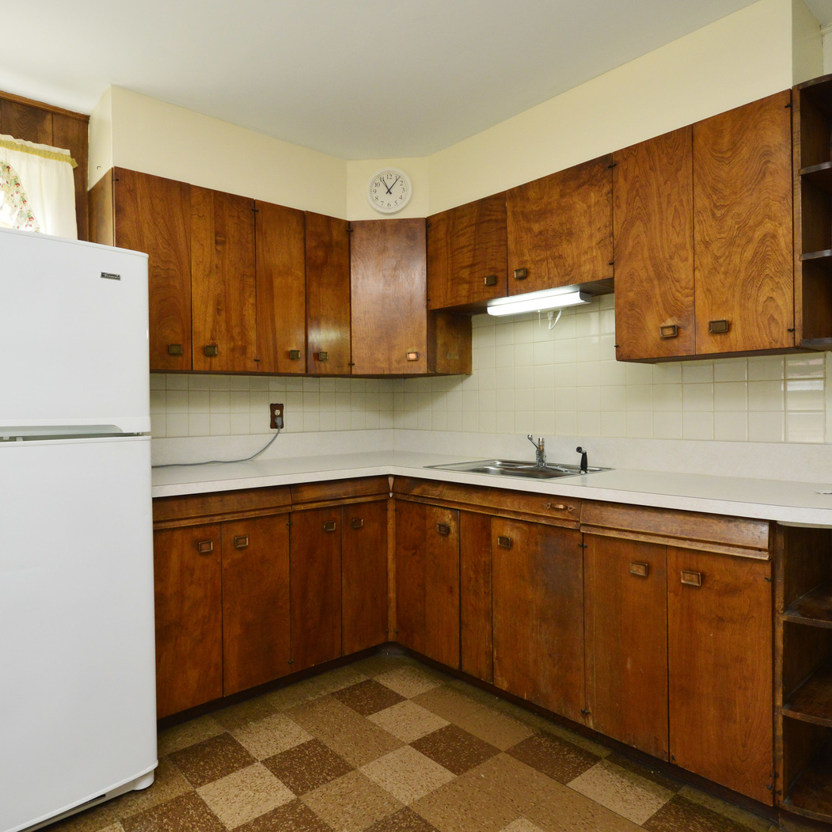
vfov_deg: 70.5
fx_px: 589
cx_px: 325
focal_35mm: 22
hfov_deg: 69.6
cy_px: 414
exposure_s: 1/60
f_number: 8
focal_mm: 11
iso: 800
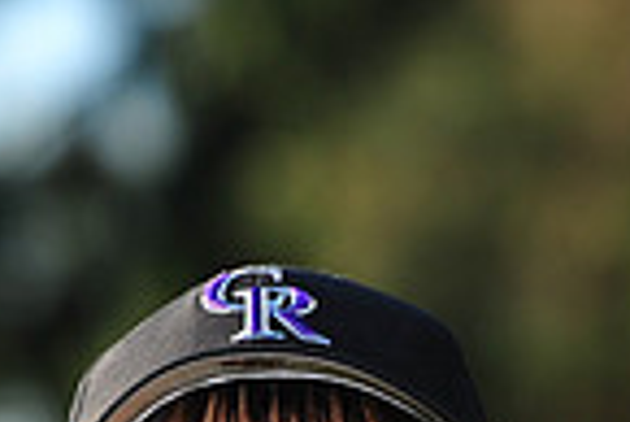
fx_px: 9091
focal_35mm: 519
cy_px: 800
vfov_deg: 2.6
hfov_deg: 4.0
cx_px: 322
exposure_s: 1/500
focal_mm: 130
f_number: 4.5
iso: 200
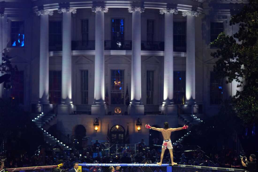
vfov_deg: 11.7
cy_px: 86
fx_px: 838
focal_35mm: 117
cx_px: 129
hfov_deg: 17.5
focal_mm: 117
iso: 2000
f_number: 2.8
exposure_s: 1/500
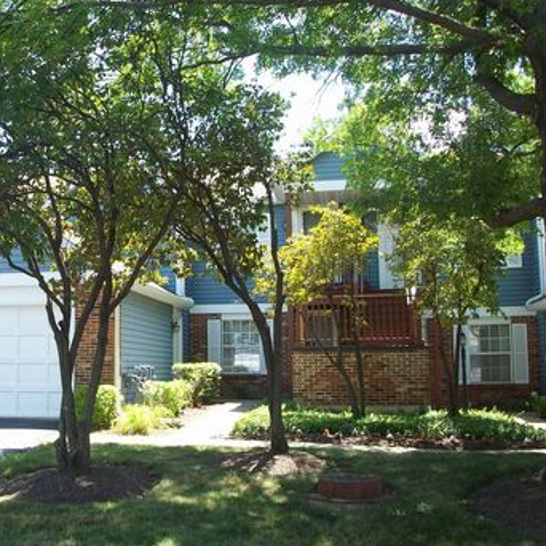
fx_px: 785
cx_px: 174
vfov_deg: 38.3
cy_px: 280
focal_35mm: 44
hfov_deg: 37.8
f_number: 2.8
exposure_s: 1/232
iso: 80
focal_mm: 5.7
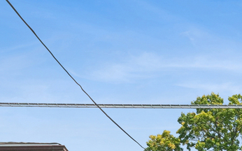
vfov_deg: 8.5
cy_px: 274
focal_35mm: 148
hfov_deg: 14.1
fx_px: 976
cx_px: 190
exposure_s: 1/1250
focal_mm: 31
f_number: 8
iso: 400
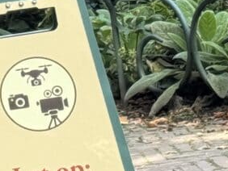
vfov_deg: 4.3
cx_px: 245
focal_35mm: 348
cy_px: -5
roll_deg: +5.5
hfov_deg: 5.7
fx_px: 2294
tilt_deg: -1.9
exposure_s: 1/255
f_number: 1.78
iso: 64
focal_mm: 6.76
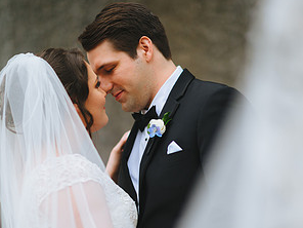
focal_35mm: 124
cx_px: 152
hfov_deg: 15.9
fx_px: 1085
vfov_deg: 11.9
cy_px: 187
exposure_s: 1/125
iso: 250
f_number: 1.6
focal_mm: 85
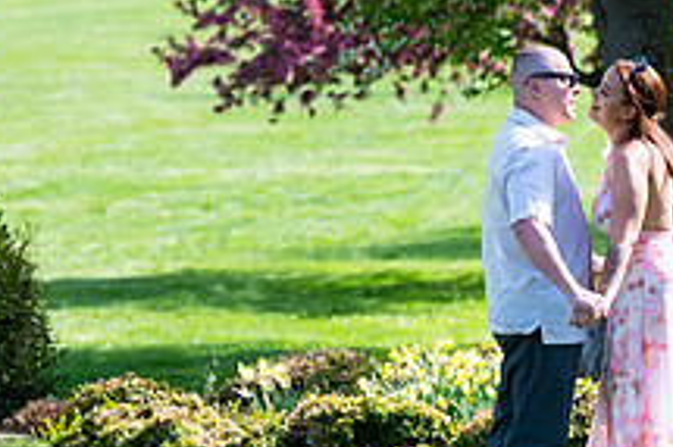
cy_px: 104
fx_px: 6108
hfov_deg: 6.3
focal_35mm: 327
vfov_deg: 4.2
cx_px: 627
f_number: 3.2
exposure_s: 1/2000
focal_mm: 88
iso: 200
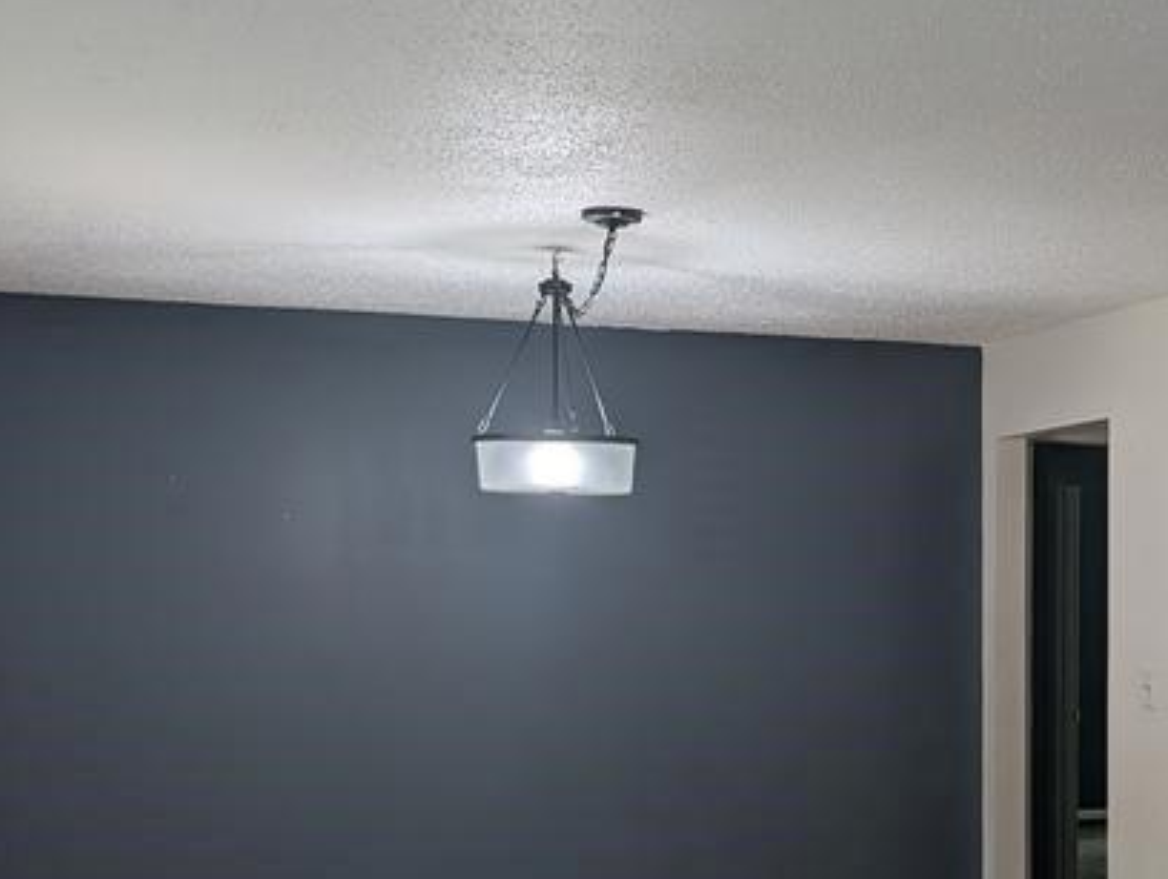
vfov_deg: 24.2
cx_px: 985
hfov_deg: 31.1
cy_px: 659
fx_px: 2027
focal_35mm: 60
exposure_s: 1/145
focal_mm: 6.9
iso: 17
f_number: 1.68
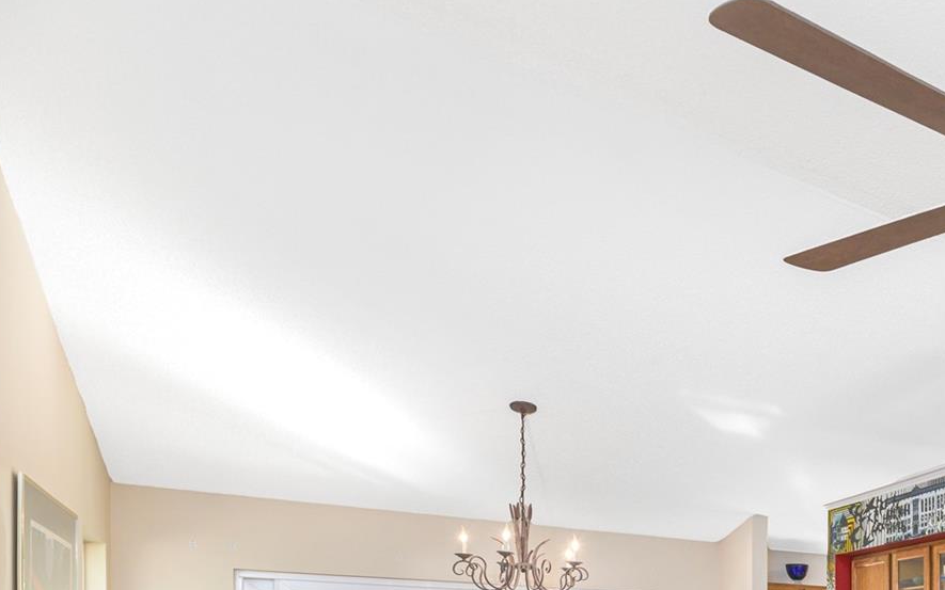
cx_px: 1077
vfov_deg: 32.8
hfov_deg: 42.9
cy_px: 673
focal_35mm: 33
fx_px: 850
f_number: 8
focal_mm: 14
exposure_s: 1/100
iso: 320
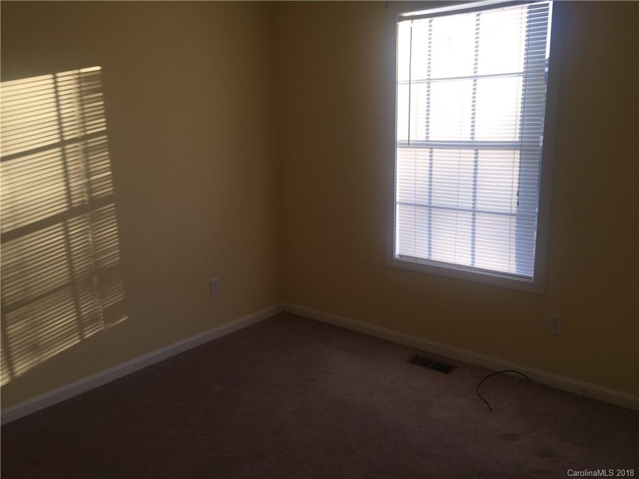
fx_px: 535
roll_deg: +0.6
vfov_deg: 48.2
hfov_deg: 61.7
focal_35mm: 29
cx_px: 320
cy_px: 240
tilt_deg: -12.3
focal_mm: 4.15
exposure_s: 1/149
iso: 32
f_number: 2.2
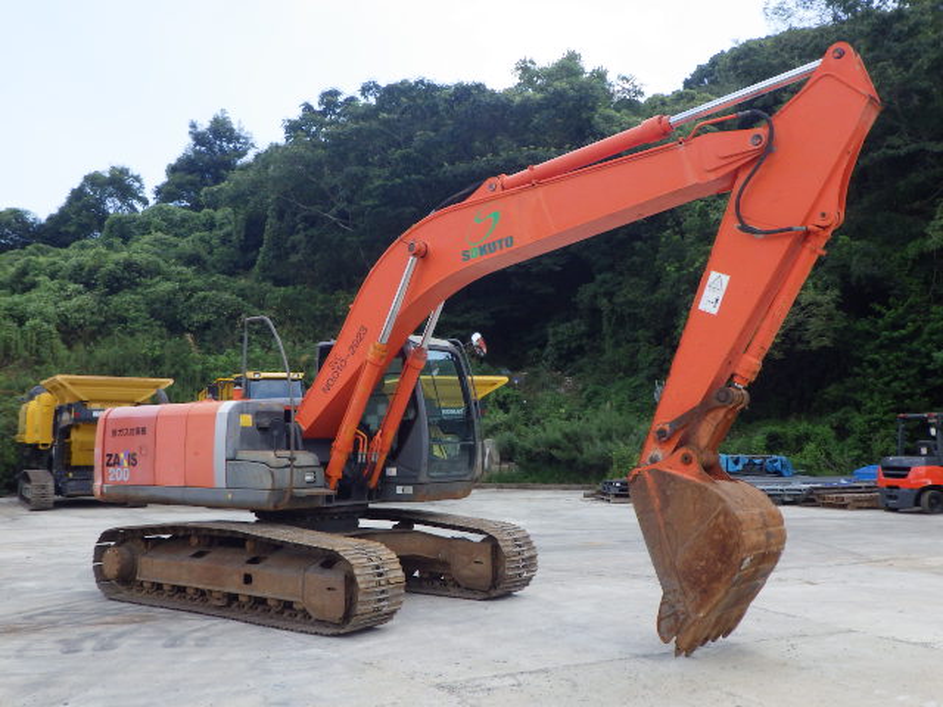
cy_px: 354
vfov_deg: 41.8
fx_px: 926
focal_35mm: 34
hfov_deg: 54.0
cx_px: 472
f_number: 4.6
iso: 250
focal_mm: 6.1
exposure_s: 1/400
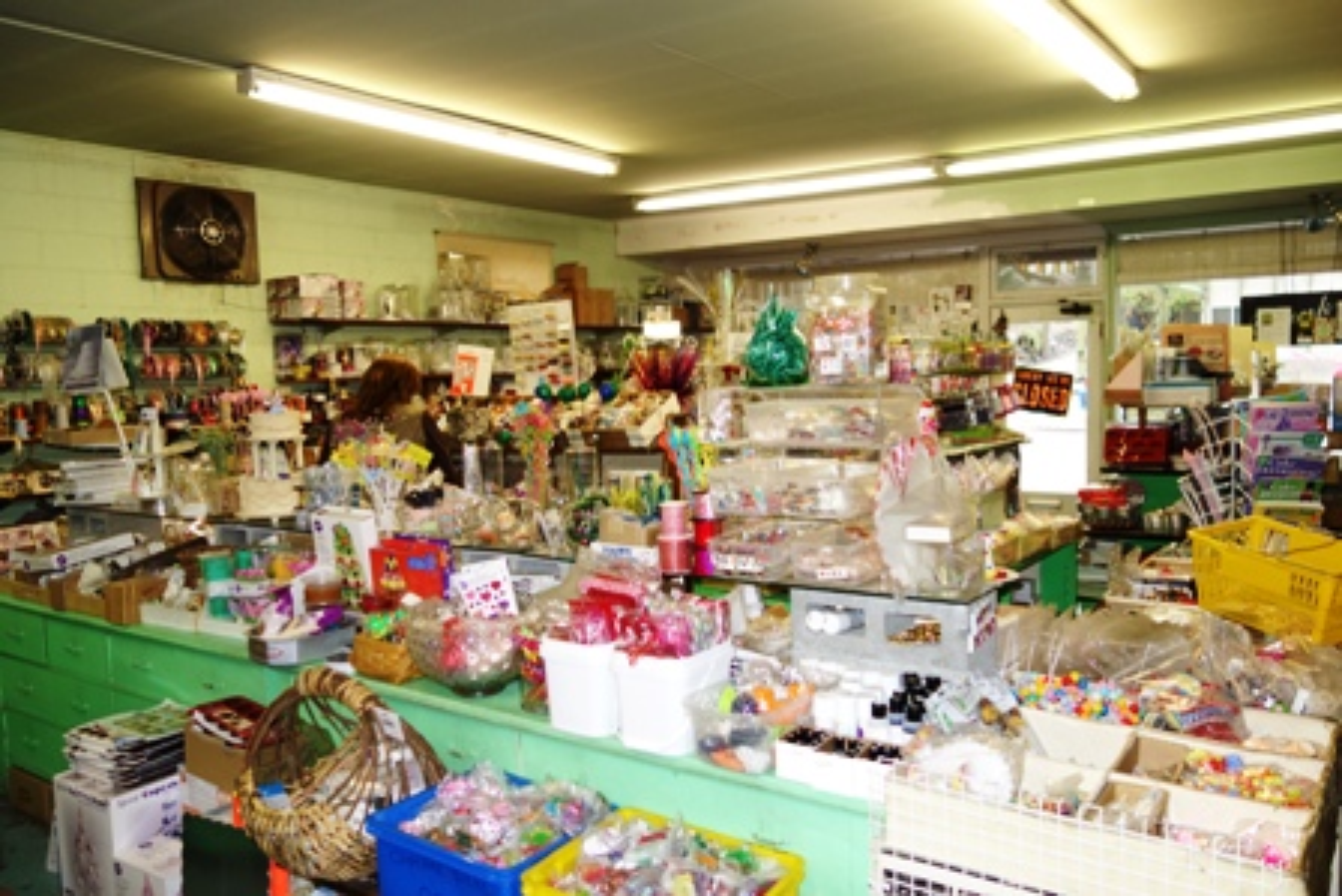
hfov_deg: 65.5
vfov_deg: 46.4
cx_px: 671
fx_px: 1044
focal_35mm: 28
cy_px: 448
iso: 125
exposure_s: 1/60
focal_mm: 10.4
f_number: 1.8
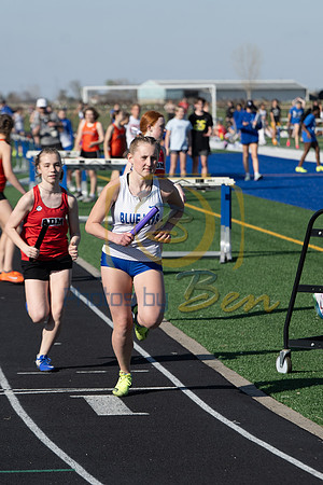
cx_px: 162
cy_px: 242
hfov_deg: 7.6
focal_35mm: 180
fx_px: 2422
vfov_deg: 11.4
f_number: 4.5
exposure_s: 1/1000
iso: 100
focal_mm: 120
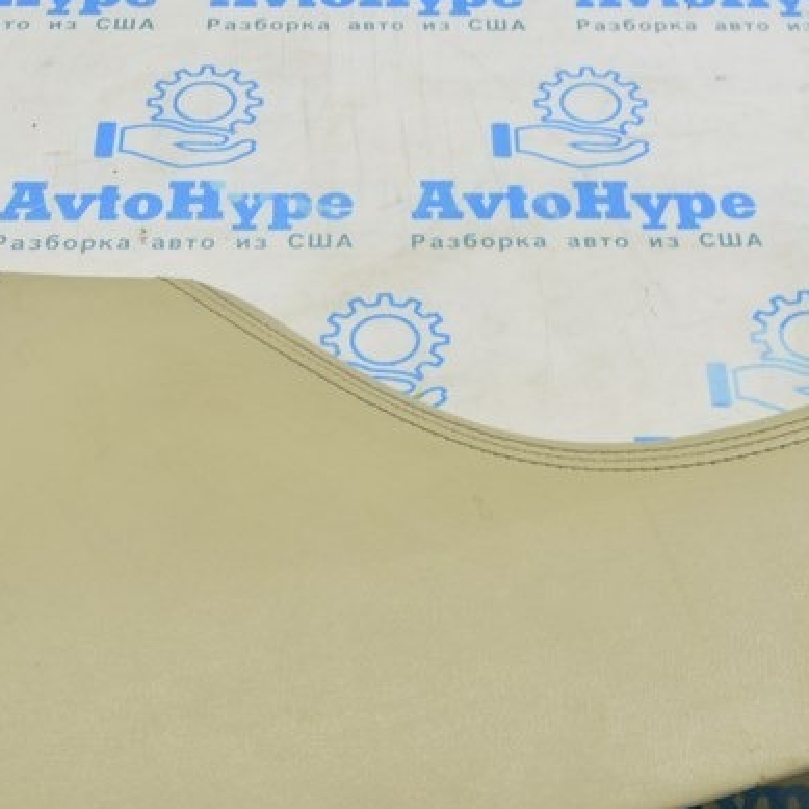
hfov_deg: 25.7
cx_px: 493
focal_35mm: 67
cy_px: 492
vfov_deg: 25.7
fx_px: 1772
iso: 400
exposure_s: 1/20
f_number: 5.6
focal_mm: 20
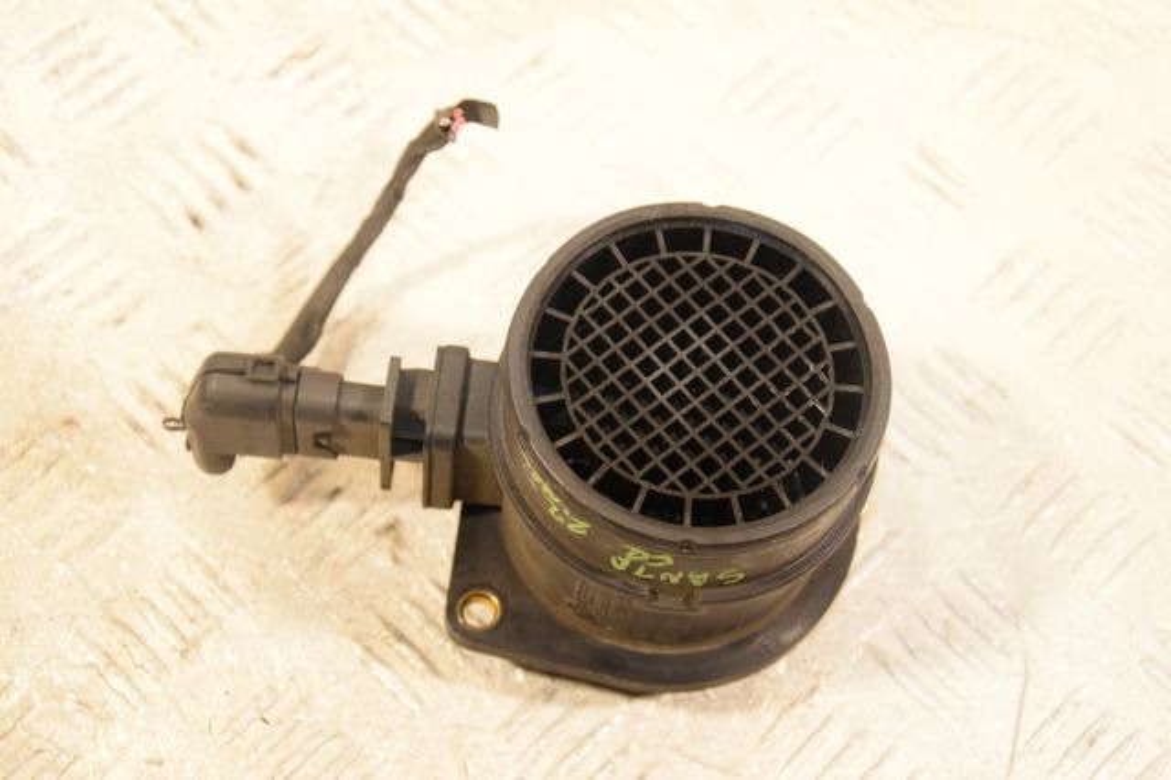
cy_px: 390
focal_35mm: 68
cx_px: 586
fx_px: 2194
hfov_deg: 29.9
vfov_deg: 20.1
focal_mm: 45
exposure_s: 1/160
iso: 1600
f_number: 5.6
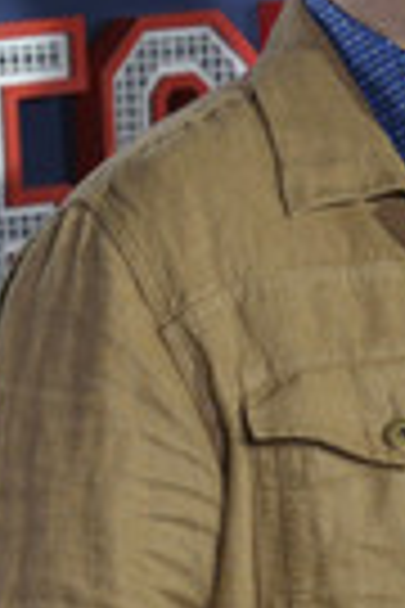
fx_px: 5906
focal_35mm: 350
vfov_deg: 5.9
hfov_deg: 3.9
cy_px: 149
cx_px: 621
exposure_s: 1/320
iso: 2000
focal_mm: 105
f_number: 6.3
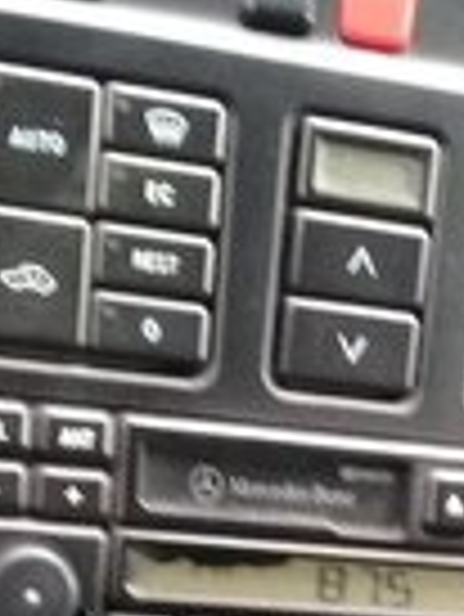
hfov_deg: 13.1
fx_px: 1999
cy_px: 962
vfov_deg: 15.9
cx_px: 469
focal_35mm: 112
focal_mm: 3.3
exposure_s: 1/33
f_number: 2.2
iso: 100
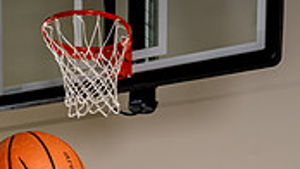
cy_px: 385
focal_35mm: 95
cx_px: 133
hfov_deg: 22.4
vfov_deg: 11.0
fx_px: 756
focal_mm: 35
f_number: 7.1
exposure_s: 1/200
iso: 640
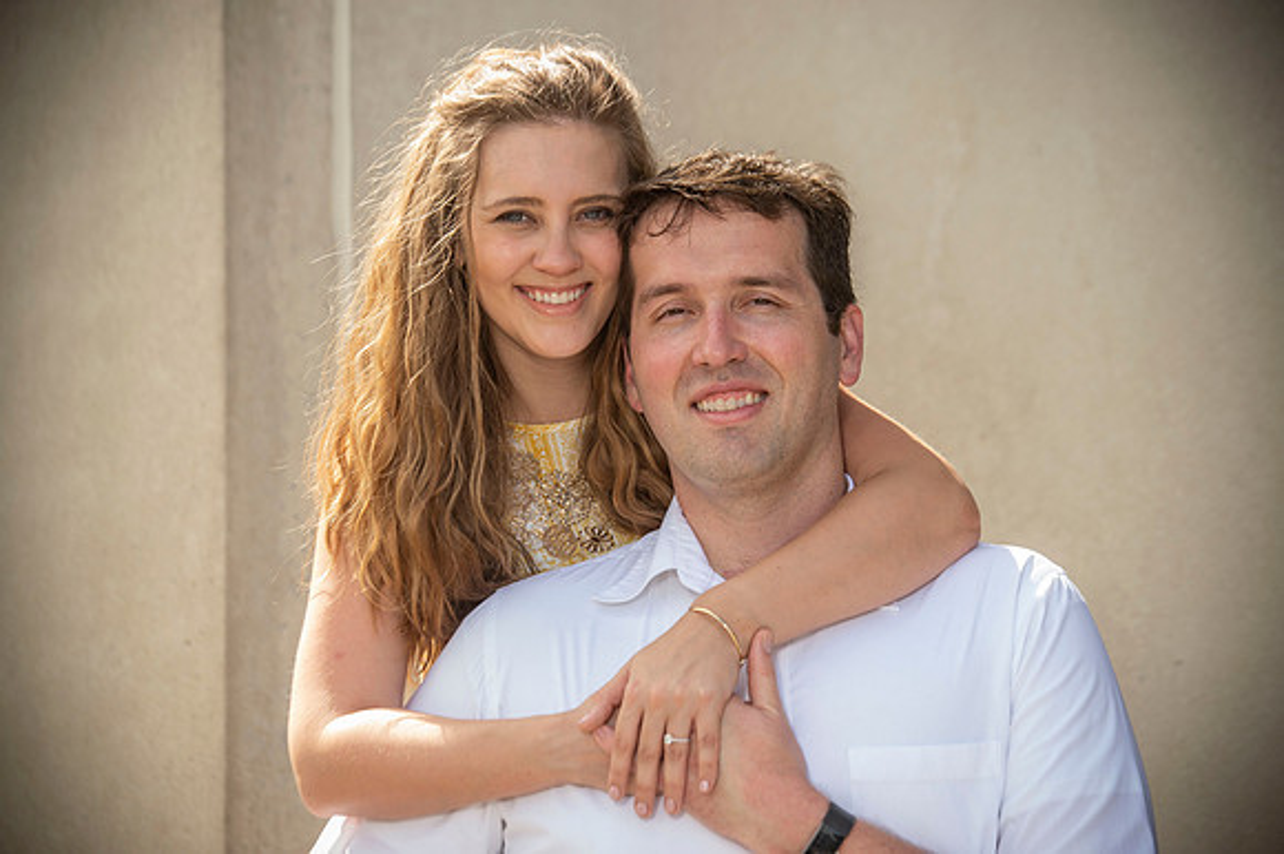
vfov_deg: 10.5
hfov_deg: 15.8
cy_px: 427
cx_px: 642
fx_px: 4634
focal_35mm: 130
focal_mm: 130
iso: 250
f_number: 6.3
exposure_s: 1/250
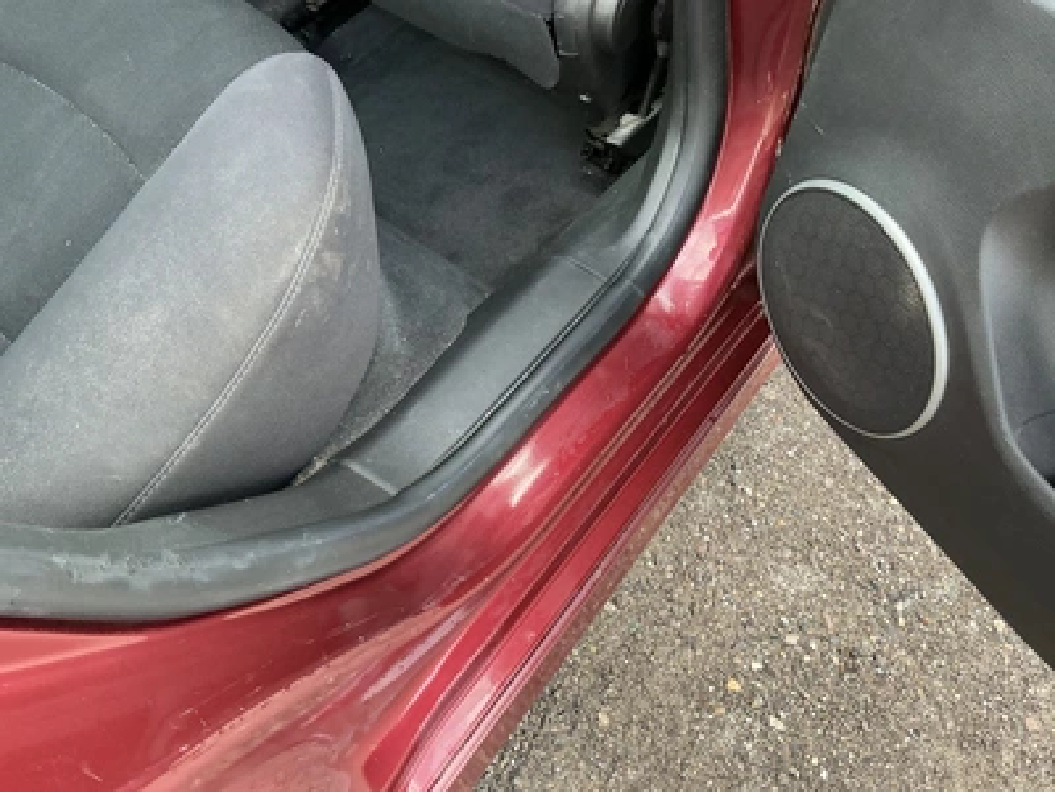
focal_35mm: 28
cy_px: 396
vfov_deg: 49.7
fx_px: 853
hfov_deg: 63.4
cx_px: 528
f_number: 1.8
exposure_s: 1/120
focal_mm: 3
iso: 64
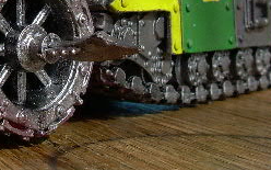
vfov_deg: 12.3
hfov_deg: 19.6
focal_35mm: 104
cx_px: 22
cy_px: -23
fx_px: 768
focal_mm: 6.3
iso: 50
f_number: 4.6
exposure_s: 1/149
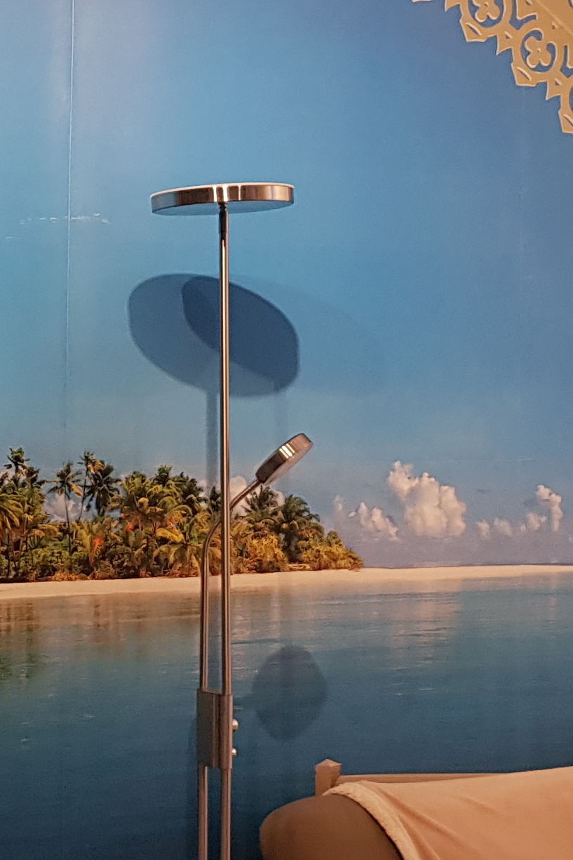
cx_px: 96
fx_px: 2124
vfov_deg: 22.8
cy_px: 274
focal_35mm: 89
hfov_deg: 15.2
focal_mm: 4.2
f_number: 1.7
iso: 160
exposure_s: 1/33
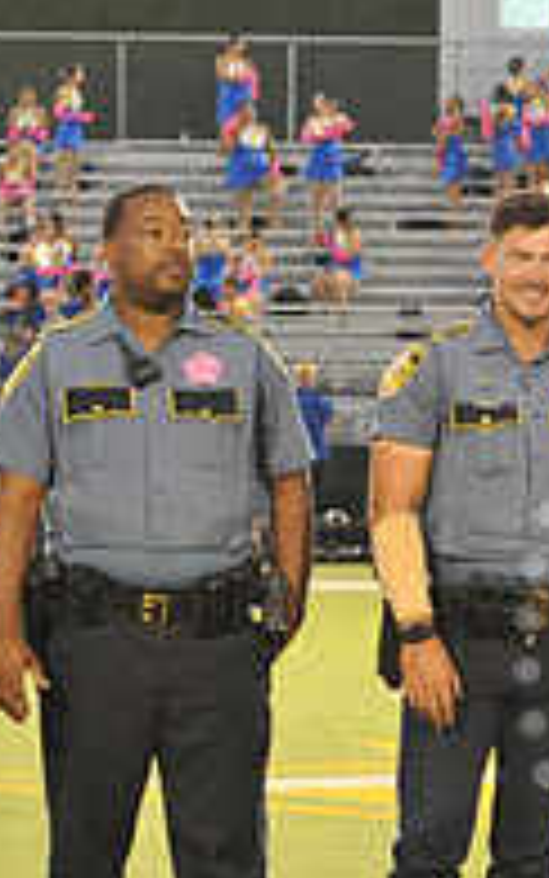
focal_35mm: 279
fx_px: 6674
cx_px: 945
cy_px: 644
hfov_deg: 4.7
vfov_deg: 7.5
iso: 5000
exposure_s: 1/125
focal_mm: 92
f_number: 5.6
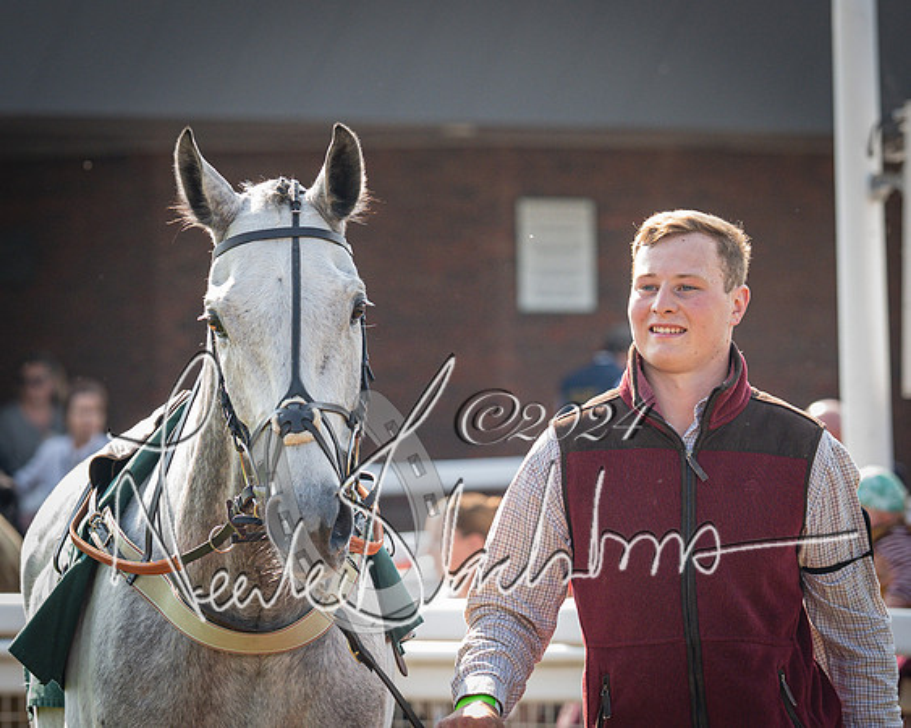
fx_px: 7880
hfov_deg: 6.6
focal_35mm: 292
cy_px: 260
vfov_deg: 5.3
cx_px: 529
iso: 800
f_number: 4
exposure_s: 1/1400
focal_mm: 135
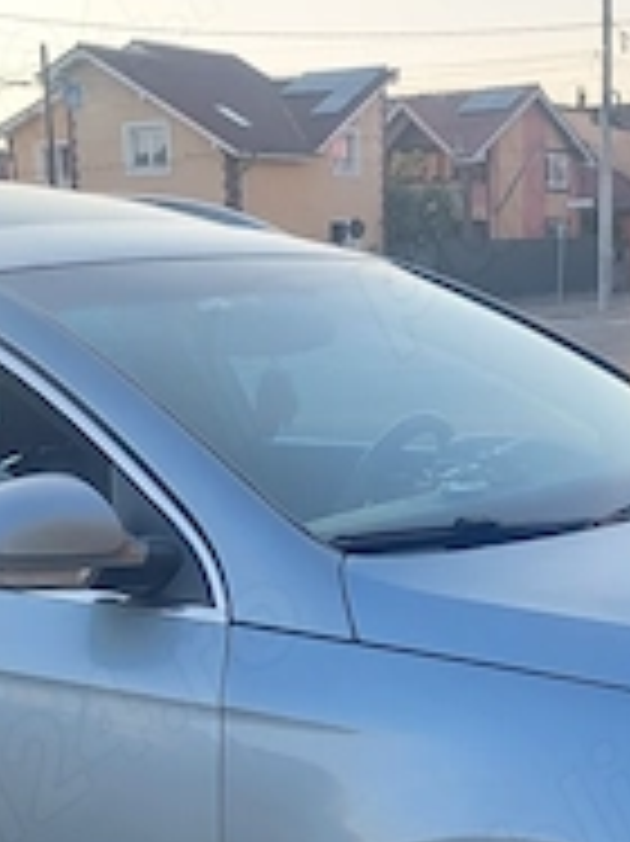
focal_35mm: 77
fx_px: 1871
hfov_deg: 19.1
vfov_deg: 24.2
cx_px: 324
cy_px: 847
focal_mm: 5.23
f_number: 1.8
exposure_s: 1/161
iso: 40
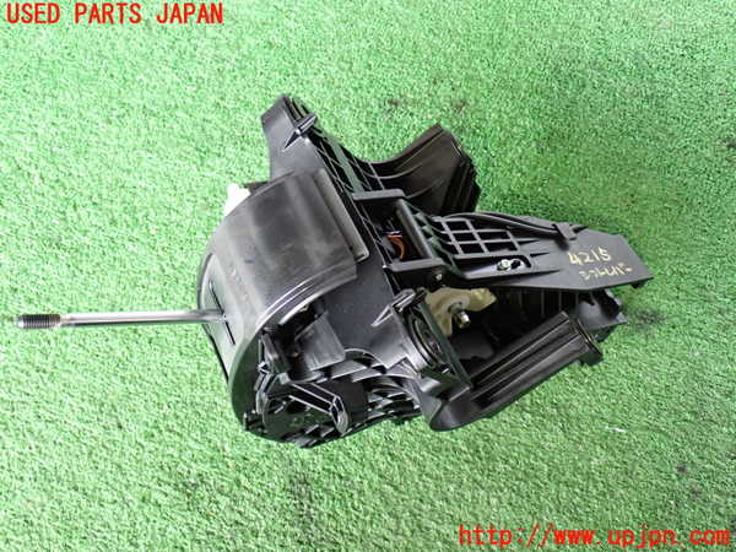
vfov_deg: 37.7
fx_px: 808
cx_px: 368
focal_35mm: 38
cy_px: 276
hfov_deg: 49.0
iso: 400
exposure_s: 1/40
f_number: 2.7
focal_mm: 6.83
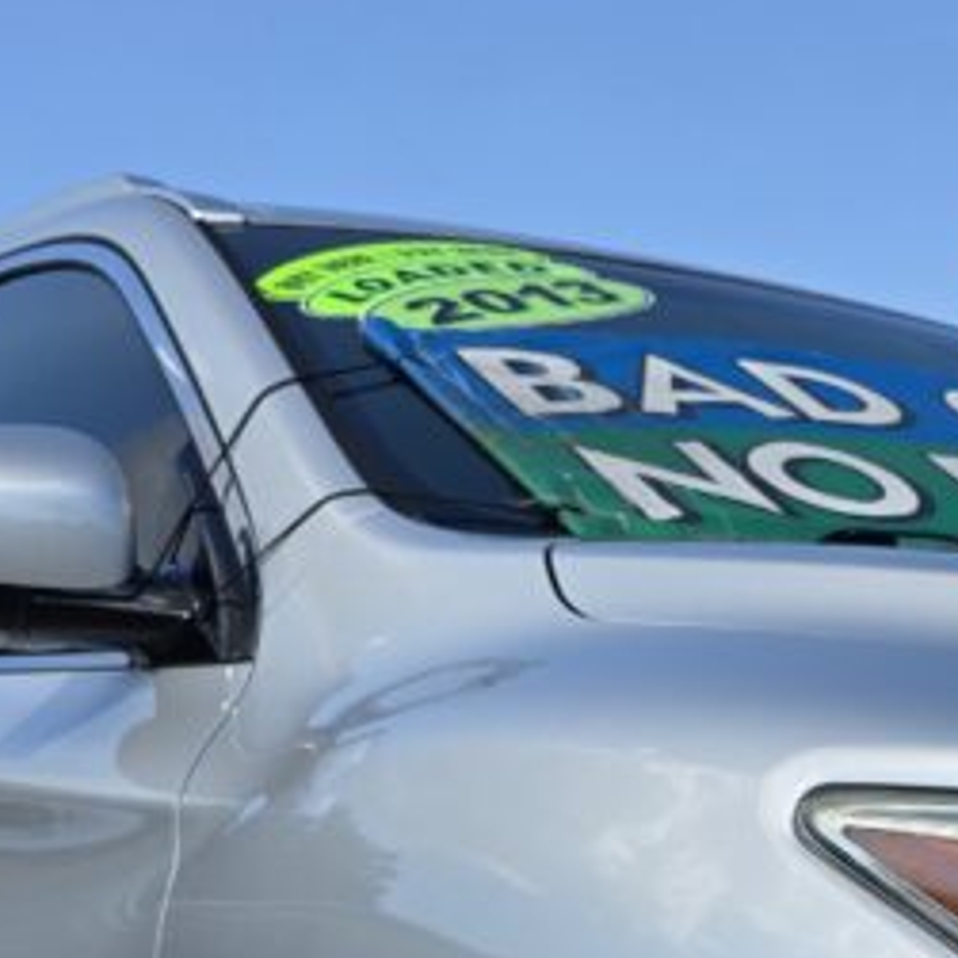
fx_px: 2599
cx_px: 1191
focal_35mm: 83
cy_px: 1145
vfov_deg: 19.7
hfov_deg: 19.5
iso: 12
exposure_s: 1/626
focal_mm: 6.3
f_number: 1.7
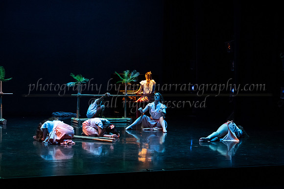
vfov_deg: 19.2
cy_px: 101
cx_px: 140
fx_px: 561
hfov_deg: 28.4
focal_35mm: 71
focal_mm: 65
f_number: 3.5
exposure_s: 1/320
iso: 4000
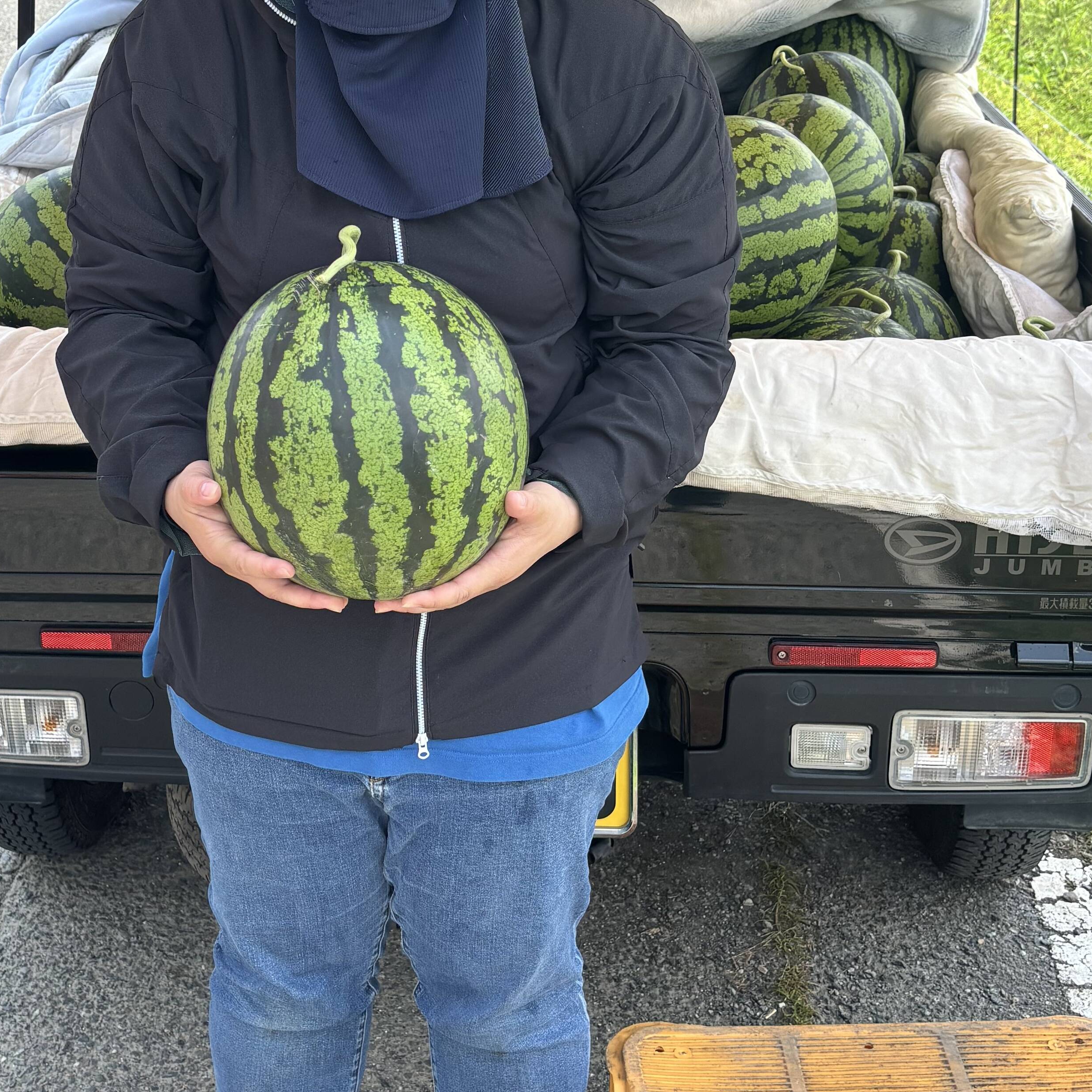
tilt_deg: -20.9
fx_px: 1892
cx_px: 419
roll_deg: -0.4
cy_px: 447
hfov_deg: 32.1
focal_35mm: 53
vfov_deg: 32.1
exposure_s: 1/1047
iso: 50
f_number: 1.6
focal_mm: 5.96
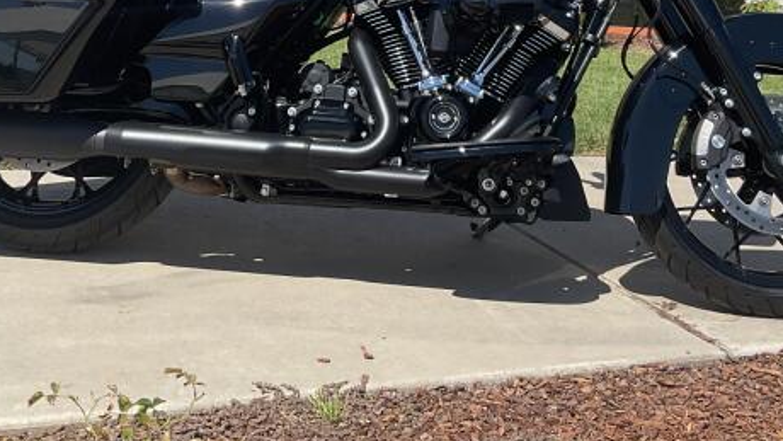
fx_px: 1142
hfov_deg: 37.8
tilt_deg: +0.3
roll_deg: -1.9
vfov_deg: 20.8
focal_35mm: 55
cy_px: -48
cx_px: 415
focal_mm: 3
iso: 16
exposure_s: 1/1912
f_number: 1.8
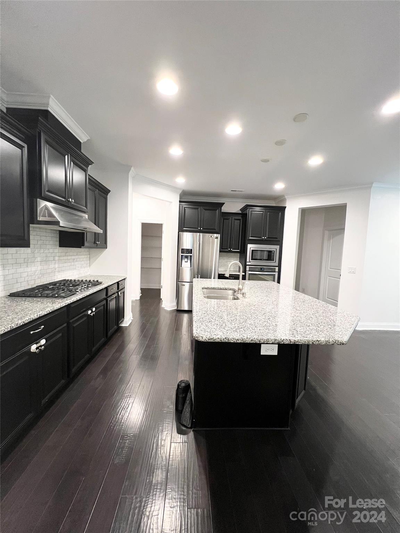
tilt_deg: -4.2
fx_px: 200
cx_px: 200
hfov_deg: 89.9
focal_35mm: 13
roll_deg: -2.6
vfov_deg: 106.2
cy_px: 266
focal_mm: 1.57
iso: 500
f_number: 1.8
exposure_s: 1/60
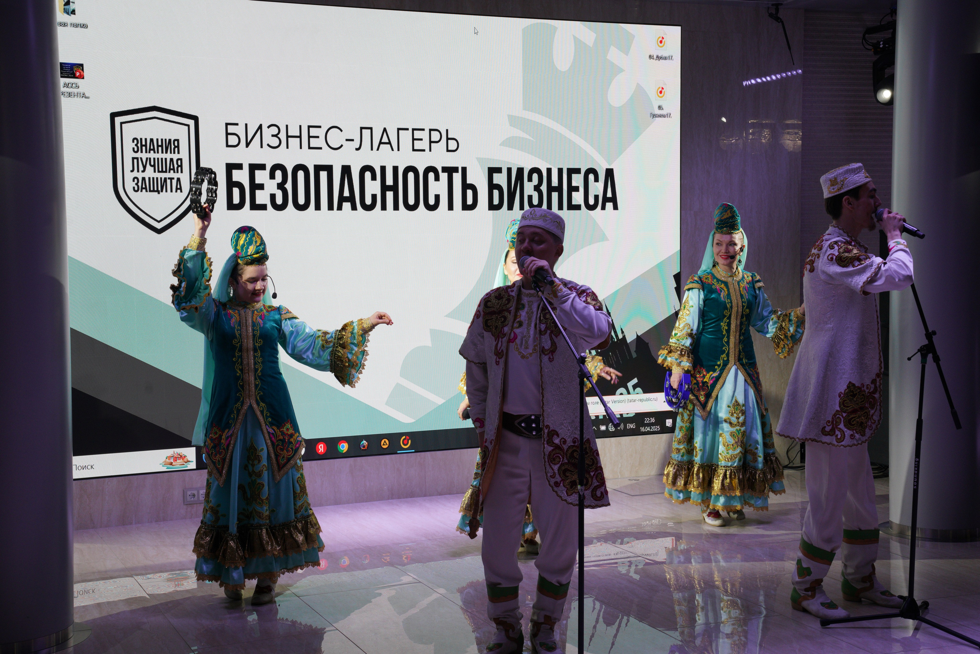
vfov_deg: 26.0
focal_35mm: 52
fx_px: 1416
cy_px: 327
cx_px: 490
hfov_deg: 38.2
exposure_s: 1/125
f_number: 9
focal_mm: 52
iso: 1000
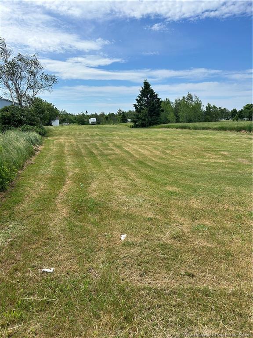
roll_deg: +0.6
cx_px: 126
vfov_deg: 67.3
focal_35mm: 26
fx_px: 253
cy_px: 169
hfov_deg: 53.1
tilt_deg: -12.0
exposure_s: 1/4630
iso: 50
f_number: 1.5
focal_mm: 5.7
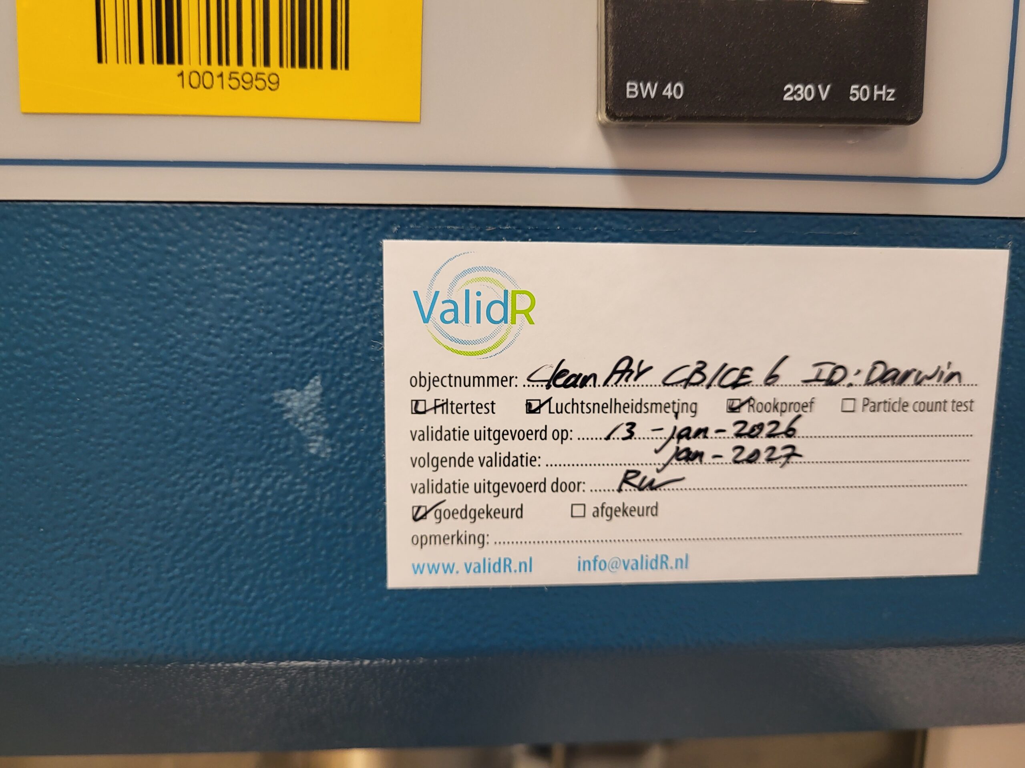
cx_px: 512
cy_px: 384
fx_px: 770
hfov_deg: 67.3
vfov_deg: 53.1
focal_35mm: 26
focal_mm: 5.4
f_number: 1.8
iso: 200
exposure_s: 1/100
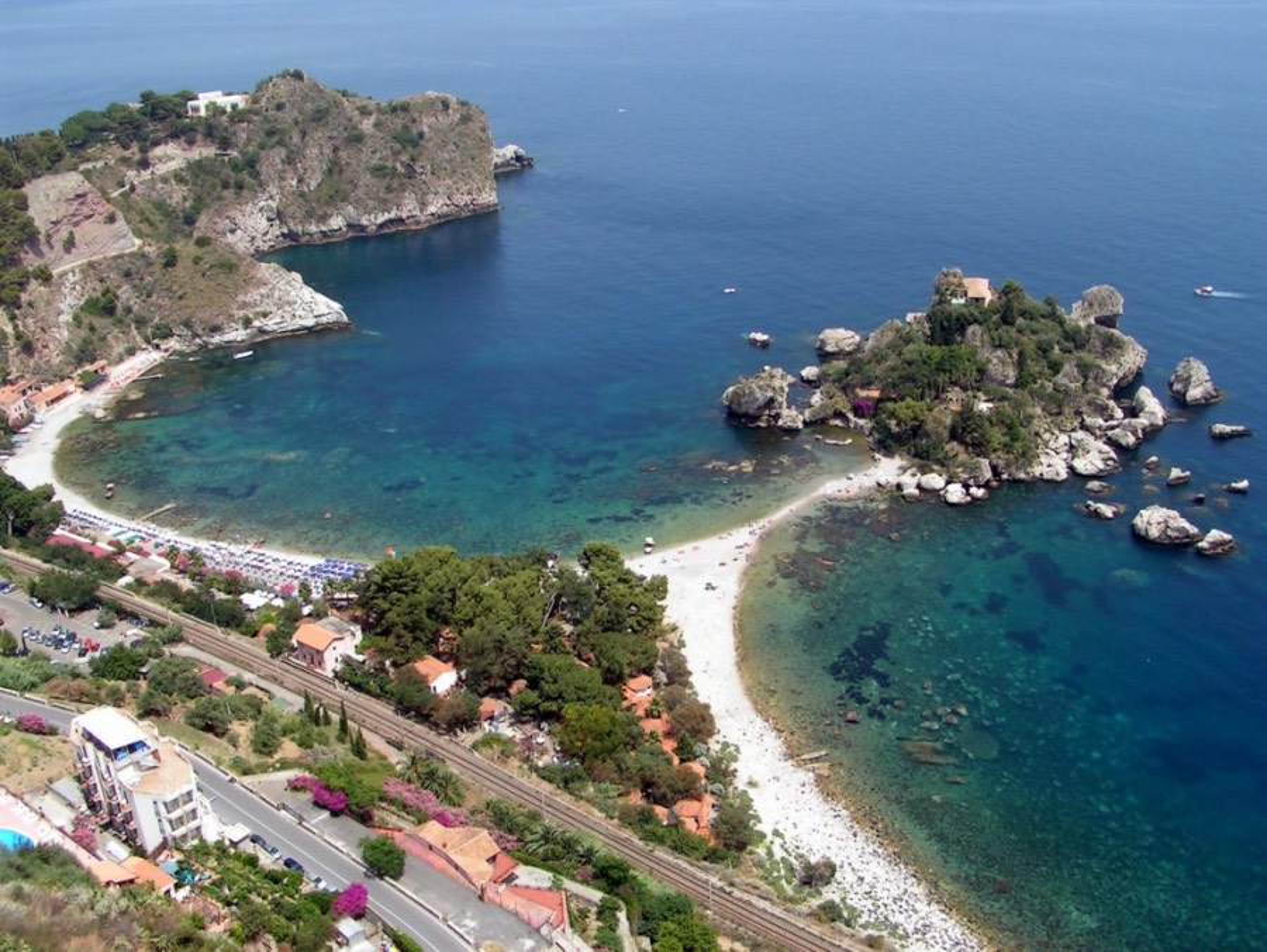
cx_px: 634
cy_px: 476
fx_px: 1392
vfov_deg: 37.8
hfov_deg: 49.0
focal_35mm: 38
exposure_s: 1/200
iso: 50
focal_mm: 5.8
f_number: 5.6
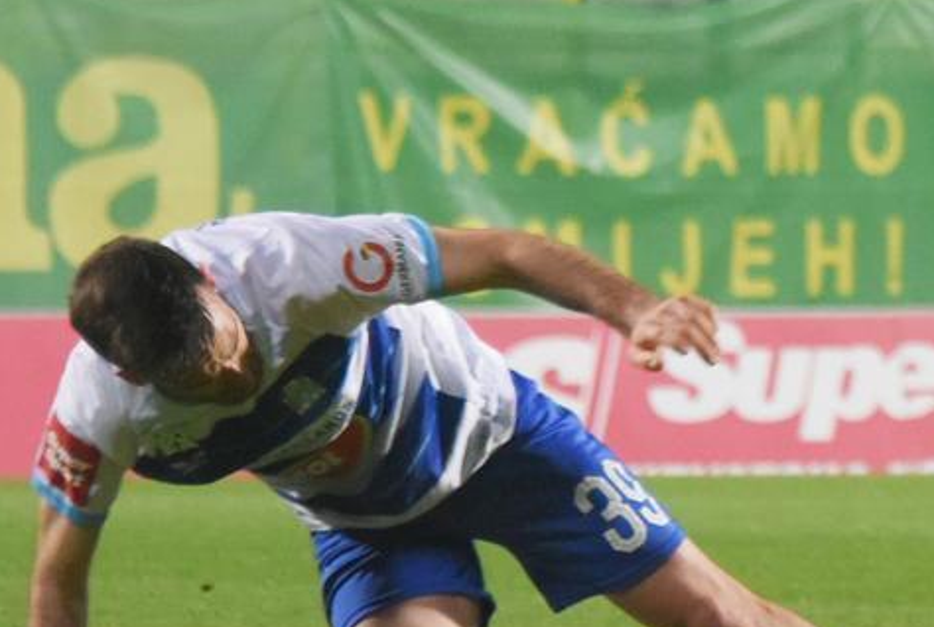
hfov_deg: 3.6
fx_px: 14920
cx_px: 1381
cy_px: 420
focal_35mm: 574
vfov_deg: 2.4
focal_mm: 170
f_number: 5.6
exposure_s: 1/640
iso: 4000
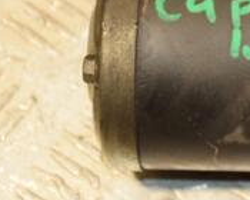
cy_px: -16
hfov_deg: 7.8
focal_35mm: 242
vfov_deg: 6.4
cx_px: 393
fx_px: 1791
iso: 800
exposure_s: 1/200
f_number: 5
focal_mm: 50
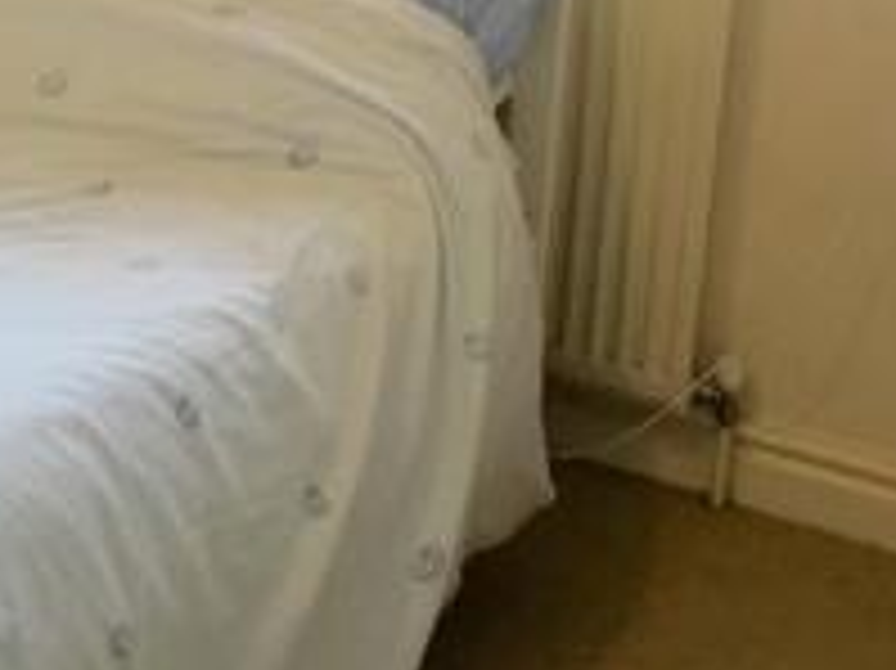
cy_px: -137
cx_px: -169
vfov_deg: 16.6
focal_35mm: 85
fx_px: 2199
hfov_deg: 21.4
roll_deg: -1.2
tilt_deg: -12.5
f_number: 2.2
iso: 200
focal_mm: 4.15
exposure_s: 1/33
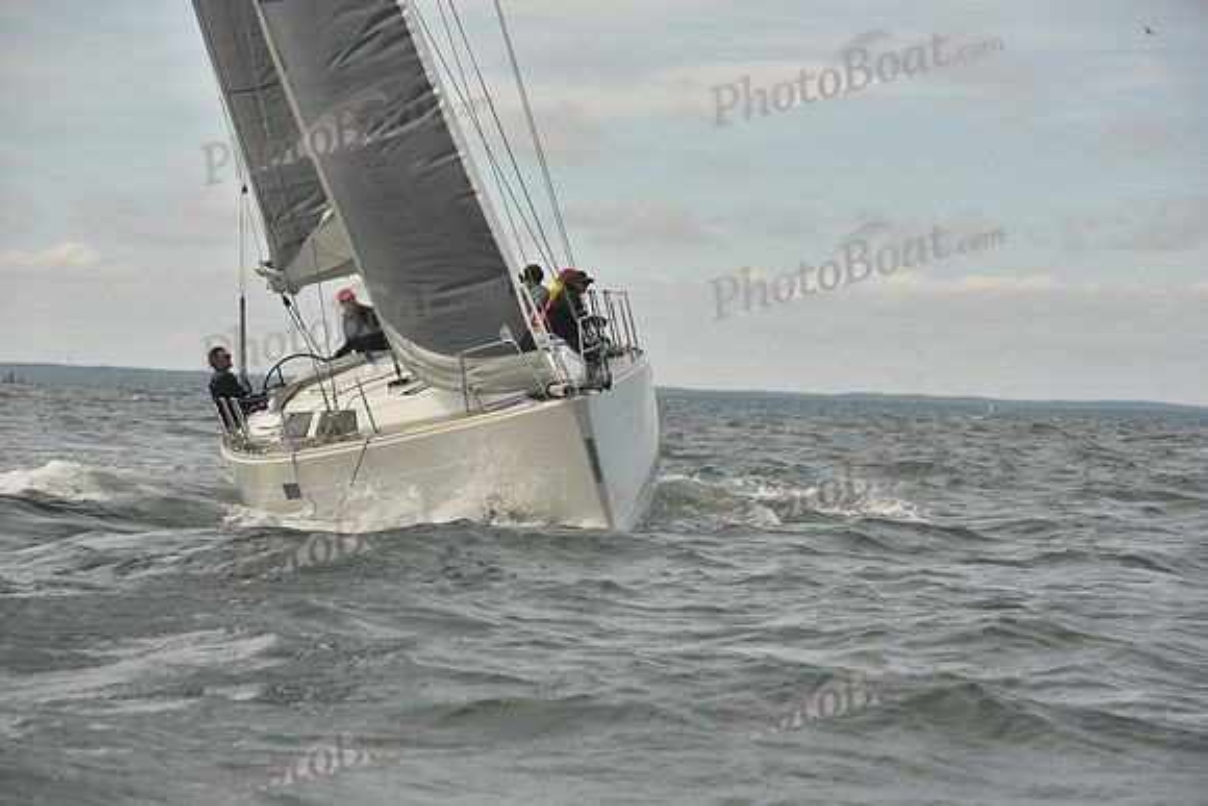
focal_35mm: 135
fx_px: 4531
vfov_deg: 10.2
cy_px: 403
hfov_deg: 15.2
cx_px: 604
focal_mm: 135
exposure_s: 1/1000
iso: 400
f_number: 7.1
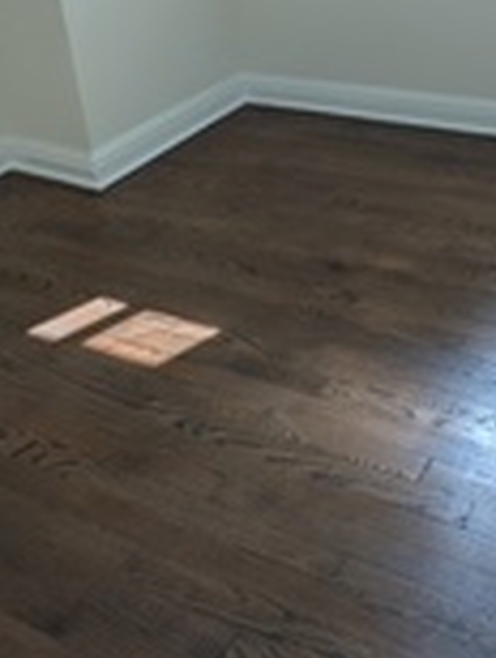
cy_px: 21
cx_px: 449
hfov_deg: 34.8
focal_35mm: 39
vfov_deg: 42.3
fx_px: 743
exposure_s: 1/188
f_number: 1.7
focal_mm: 2.02
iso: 44
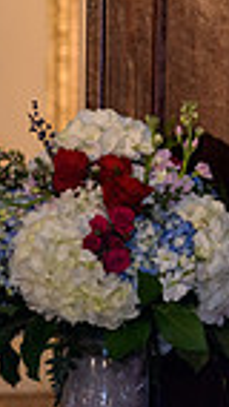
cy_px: -49
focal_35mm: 563
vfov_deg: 3.8
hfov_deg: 2.2
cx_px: 372
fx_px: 6070
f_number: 3.2
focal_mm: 170
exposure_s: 1/125
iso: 1250
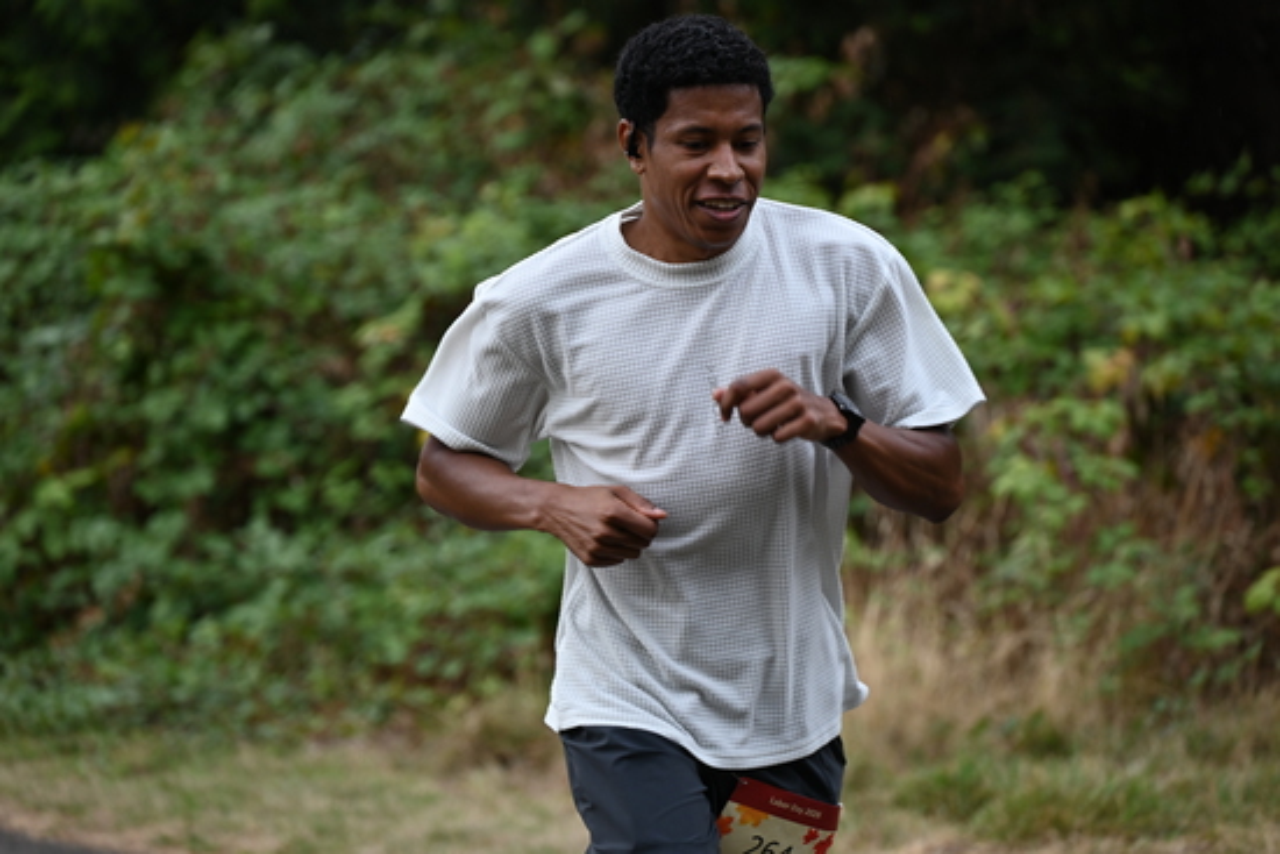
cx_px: 640
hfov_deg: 10.3
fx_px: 7113
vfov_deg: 6.9
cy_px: 427
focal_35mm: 200
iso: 400
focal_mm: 200
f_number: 6.3
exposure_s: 1/250
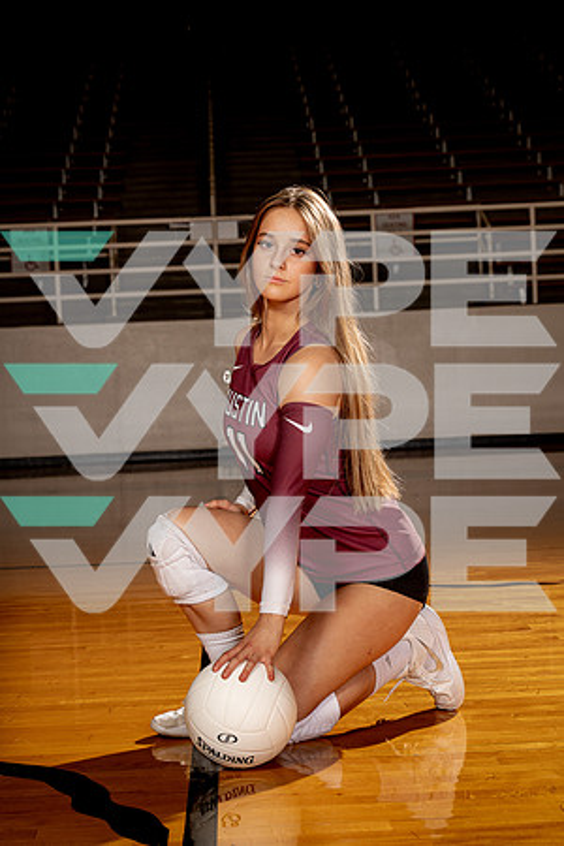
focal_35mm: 70
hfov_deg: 19.5
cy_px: 423
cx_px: 282
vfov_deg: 28.8
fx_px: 1645
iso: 100
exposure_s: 1/250
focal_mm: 70
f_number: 8
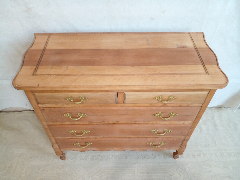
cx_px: 120
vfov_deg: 51.4
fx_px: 187
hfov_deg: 65.3
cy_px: 90
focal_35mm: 27
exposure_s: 1/33.3
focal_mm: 3.6
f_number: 1.9
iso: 250
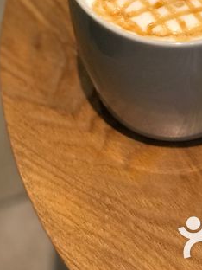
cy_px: -21
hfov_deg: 11.5
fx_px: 996
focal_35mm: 128
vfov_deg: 15.0
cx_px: 168
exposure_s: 1/50
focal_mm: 6.6
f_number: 2.8
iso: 250
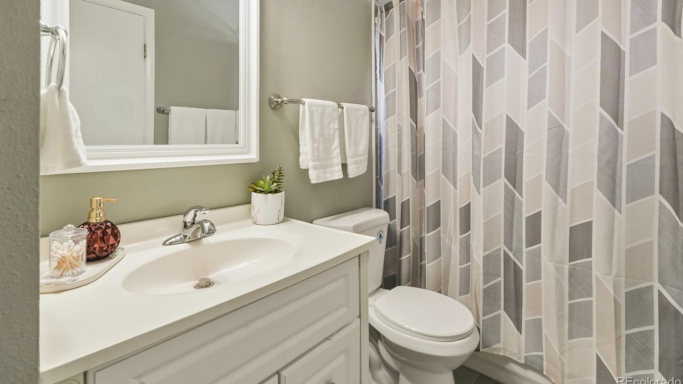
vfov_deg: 62.0
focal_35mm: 18
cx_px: 340
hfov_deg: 94.2
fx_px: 317
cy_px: 160
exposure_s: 1/60
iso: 800
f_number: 8
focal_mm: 11
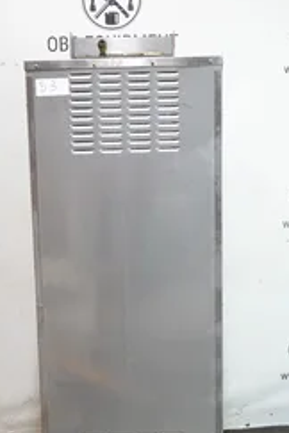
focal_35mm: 61
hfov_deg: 22.3
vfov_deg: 32.6
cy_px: 294
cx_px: 131
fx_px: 734
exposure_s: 1/50
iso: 1250
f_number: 3.5
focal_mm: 13.84
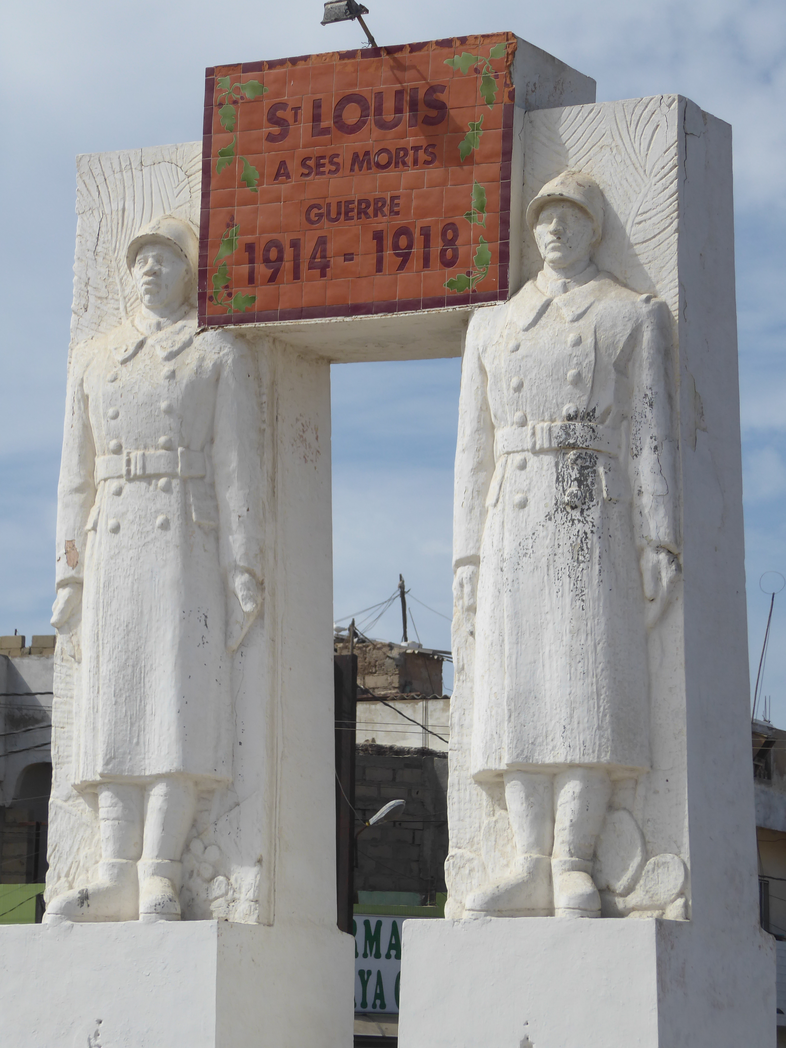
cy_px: 524
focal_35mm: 159
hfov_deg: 9.3
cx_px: 393
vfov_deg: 12.4
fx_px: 4814
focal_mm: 25.6
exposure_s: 1/640
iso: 80
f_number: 5.4
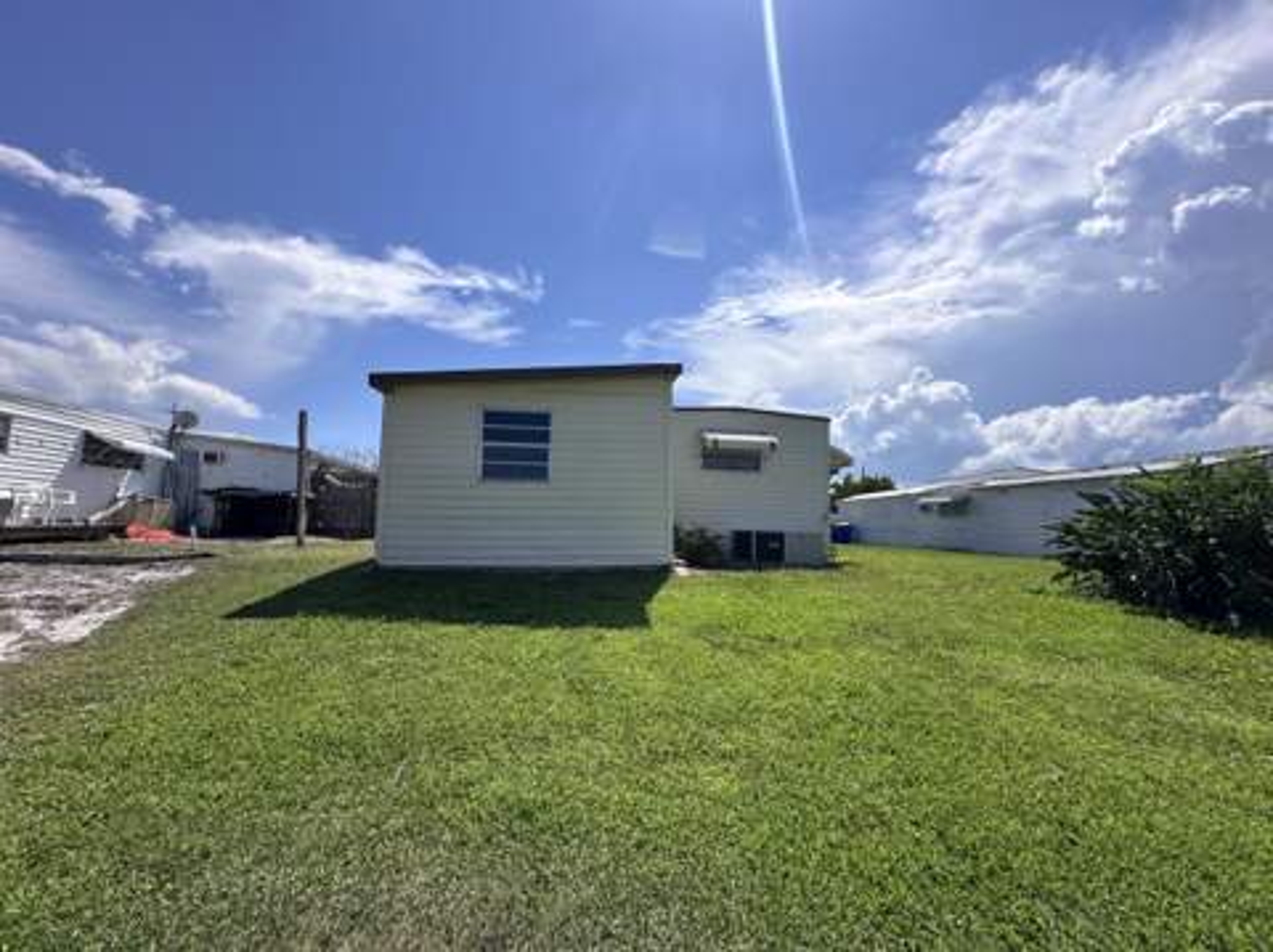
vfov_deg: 85.6
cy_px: 476
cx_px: 636
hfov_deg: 102.1
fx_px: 514
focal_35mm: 14
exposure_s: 1/4000
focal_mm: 2.22
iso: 50
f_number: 2.2
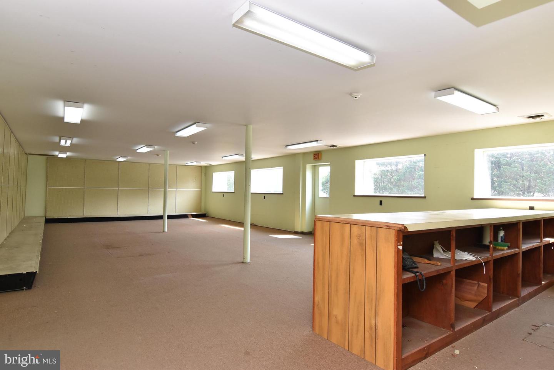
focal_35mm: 21
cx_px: 277
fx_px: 323
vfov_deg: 59.6
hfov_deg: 81.2
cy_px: 185
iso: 800
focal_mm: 14
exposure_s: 1/125
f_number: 7.1
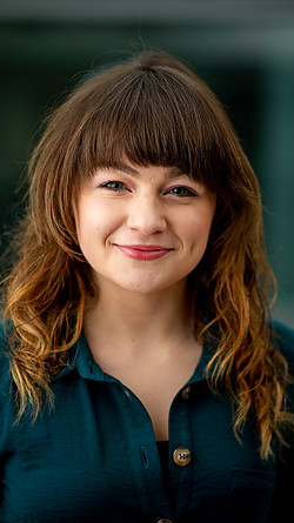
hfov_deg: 13.4
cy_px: 263
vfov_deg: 23.7
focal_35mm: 90
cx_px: 129
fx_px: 1248
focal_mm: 85
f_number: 2
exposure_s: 1/160
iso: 64
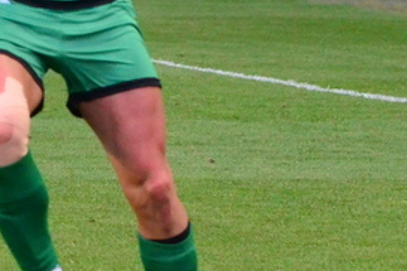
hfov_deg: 3.8
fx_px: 6180
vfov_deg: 2.5
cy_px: 46
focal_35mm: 547
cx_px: -6
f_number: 5.6
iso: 3200
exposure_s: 1/640
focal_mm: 110
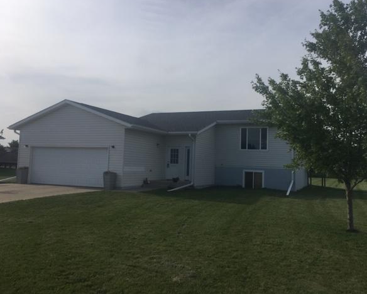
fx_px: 337
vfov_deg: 47.2
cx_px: 196
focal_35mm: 31
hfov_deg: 57.1
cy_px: 144
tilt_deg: +8.9
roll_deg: -1.0
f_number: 2.2
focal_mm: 4.15
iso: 25
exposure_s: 1/2404
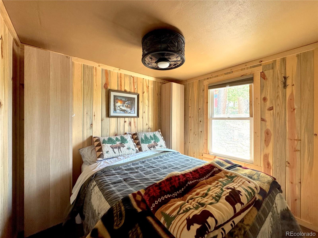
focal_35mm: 14
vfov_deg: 85.7
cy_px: 119
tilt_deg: -1.0
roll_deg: -0.2
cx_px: 159
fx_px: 129
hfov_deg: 102.1
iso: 320
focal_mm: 2.22
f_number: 2.2
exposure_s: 1/99
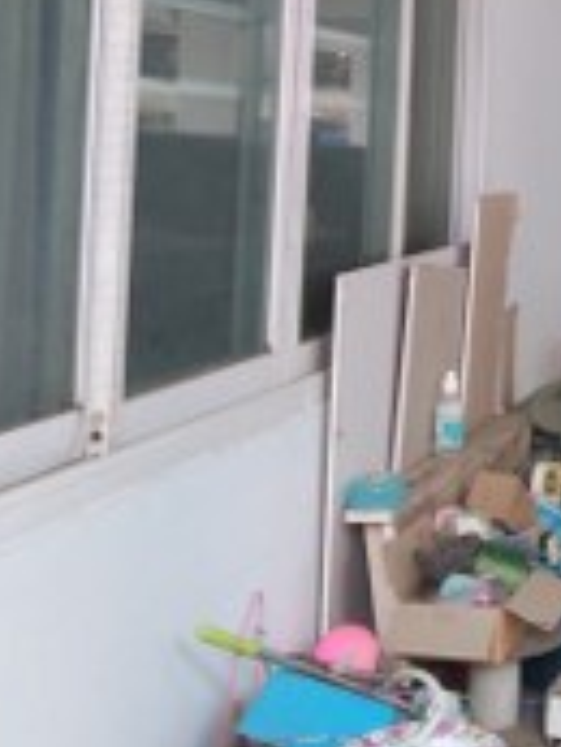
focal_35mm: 83
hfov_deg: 16.8
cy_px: 9
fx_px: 1791
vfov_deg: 22.7
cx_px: 729
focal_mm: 3.65
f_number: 2.2
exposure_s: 1/100
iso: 128
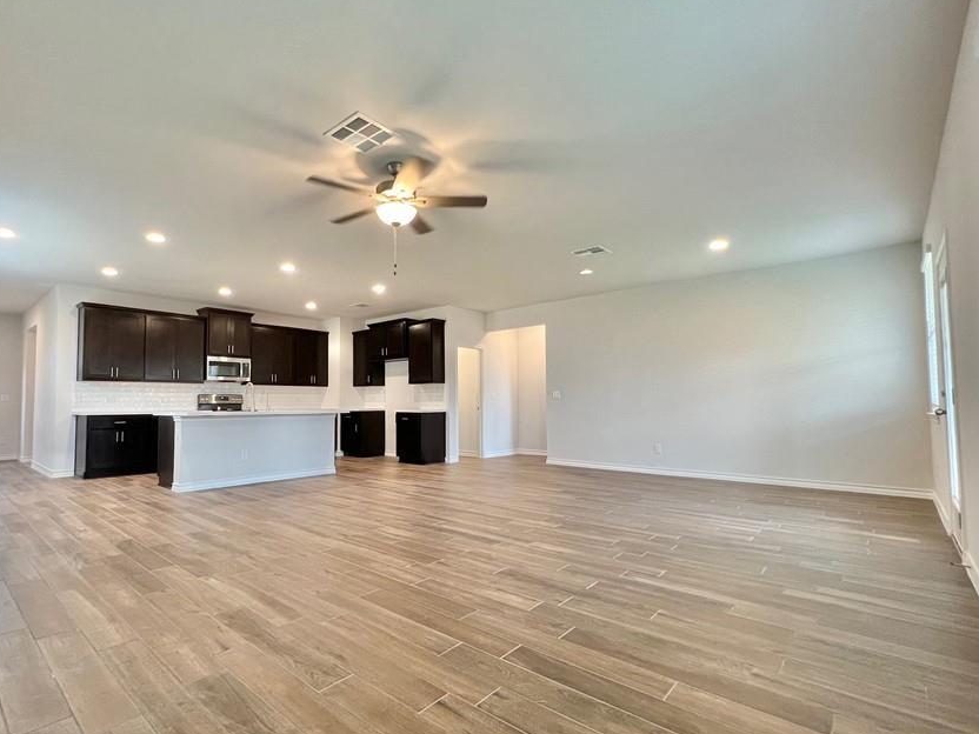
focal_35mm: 16
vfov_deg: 78.1
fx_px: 453
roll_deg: +0.6
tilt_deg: +1.4
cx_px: 434
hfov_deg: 94.1
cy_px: 383
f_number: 1.8
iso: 200
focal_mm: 1.57
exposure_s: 1/60
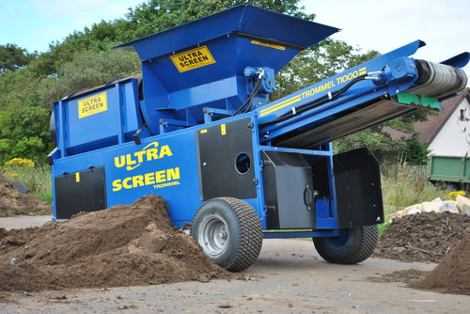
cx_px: 235
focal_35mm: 68
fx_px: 882
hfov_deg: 29.8
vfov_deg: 20.2
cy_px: 157
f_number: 5.3
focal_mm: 45
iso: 100
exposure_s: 1/125
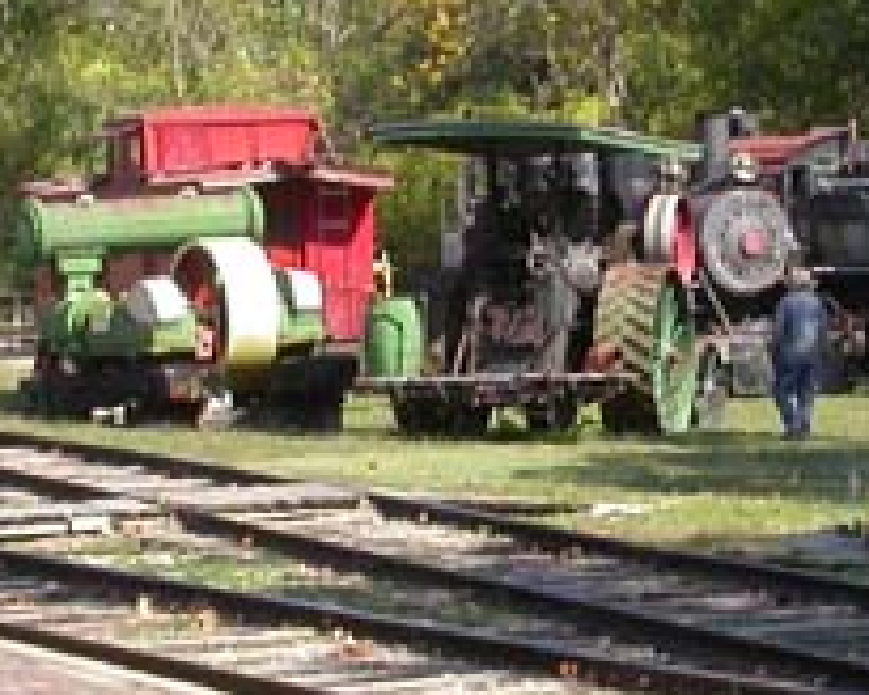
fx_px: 3729
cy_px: 318
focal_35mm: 145
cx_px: 644
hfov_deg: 13.3
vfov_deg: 10.6
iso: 100
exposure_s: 1/205
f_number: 6
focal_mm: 7.85
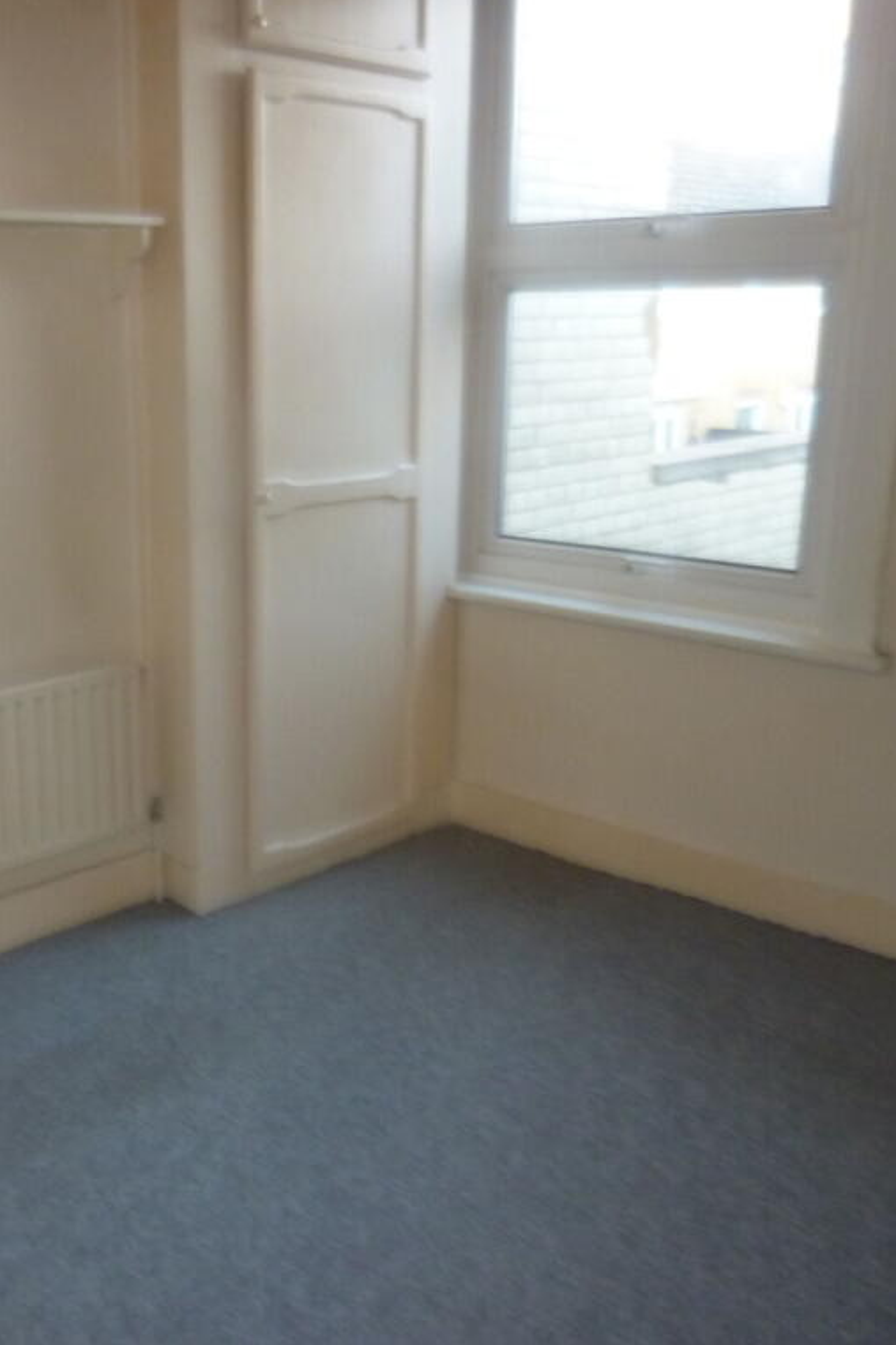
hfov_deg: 37.1
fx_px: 1307
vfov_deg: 54.4
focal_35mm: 35
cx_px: 253
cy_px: 670
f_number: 3.3
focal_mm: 4.1
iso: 200
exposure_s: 1/30
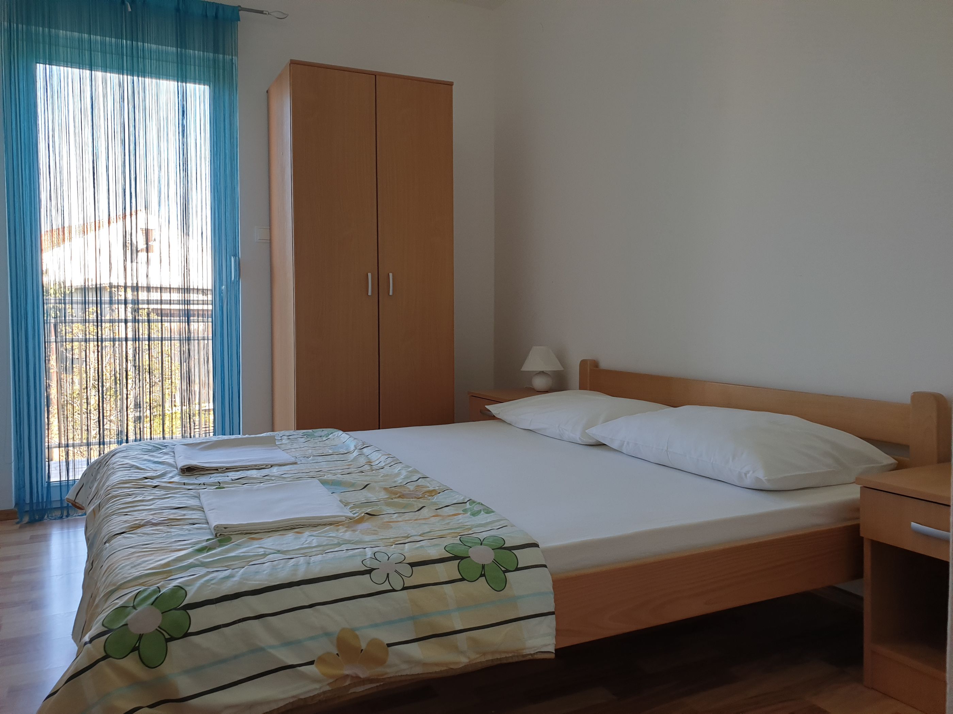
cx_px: 476
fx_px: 716
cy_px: 357
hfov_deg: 67.3
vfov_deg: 53.1
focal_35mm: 26
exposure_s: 1/100
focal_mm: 4.3
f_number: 2.4
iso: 80
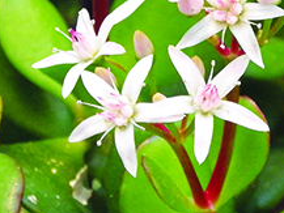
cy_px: 61
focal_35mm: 190
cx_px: 216
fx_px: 1560
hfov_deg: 10.4
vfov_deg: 7.8
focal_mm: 10.7
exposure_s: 1/60
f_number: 4
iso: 320
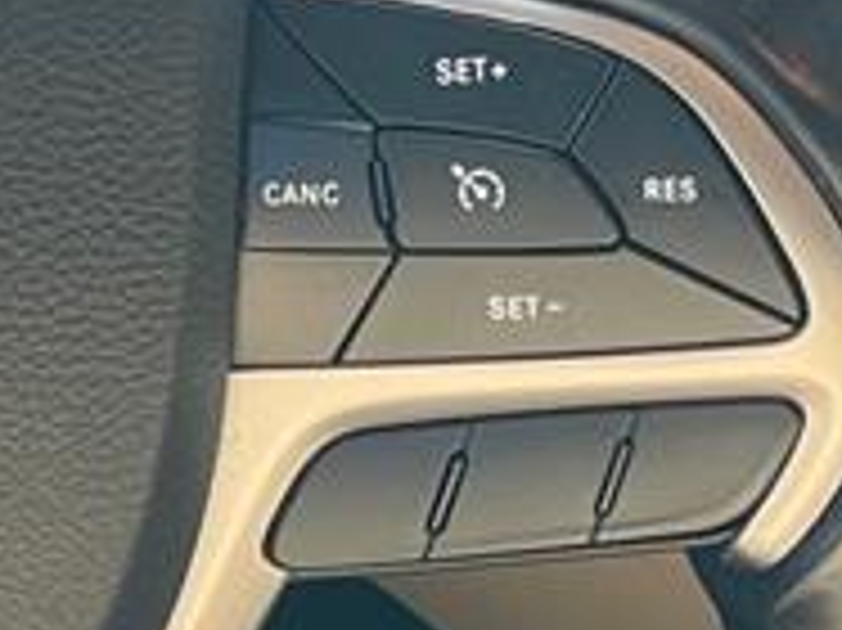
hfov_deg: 6.8
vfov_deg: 5.2
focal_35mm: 285
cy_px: 18
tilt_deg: -37.1
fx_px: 6928
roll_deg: -8.9
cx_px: -558
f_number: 2
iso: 50
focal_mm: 6
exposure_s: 1/99
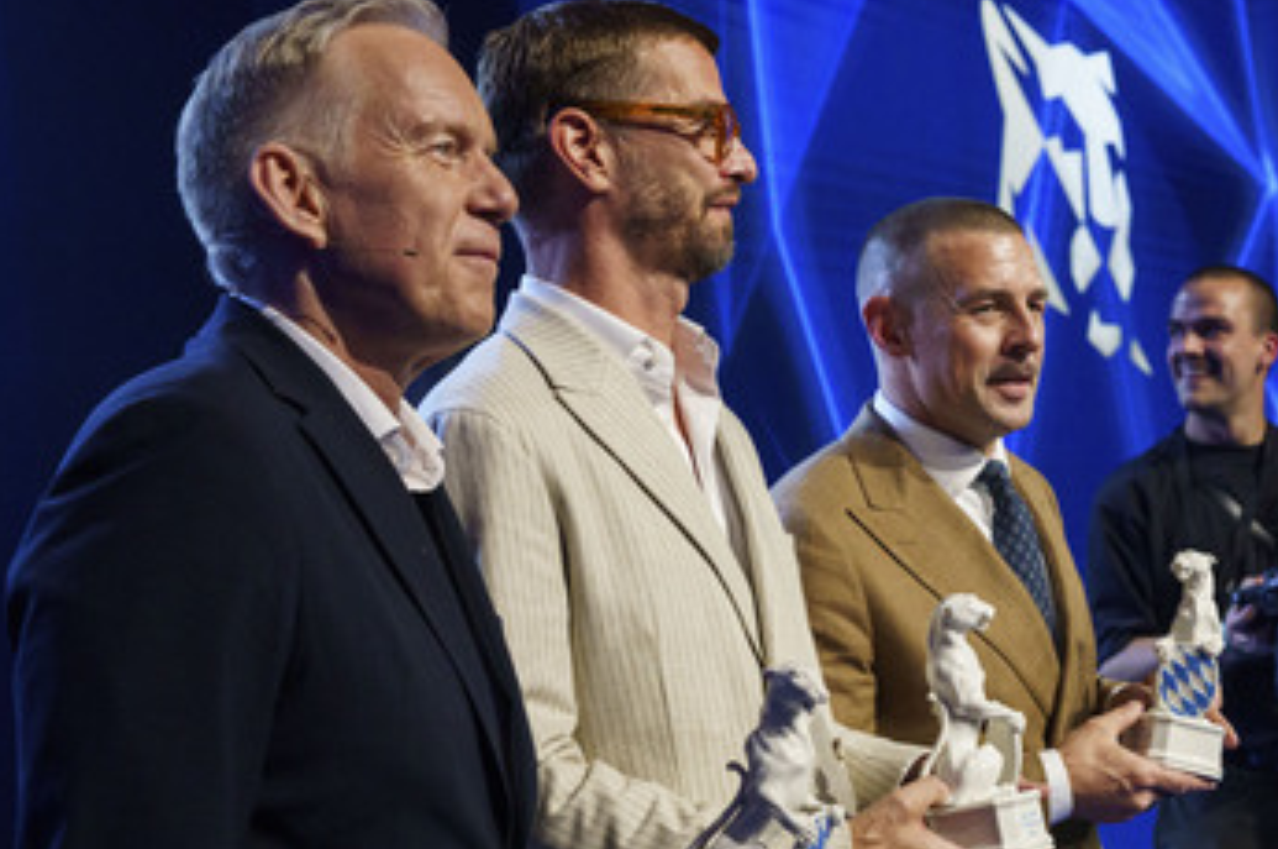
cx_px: 724
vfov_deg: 19.9
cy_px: 497
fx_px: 2411
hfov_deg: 29.7
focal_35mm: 68
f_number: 5.6
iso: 10000
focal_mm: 52
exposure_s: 1/200
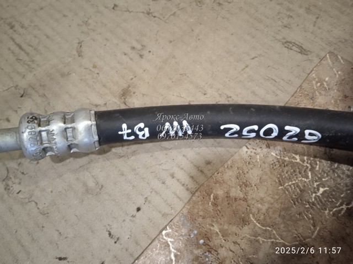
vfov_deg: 49.7
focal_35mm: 28
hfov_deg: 63.5
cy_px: 132
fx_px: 285
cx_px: 176
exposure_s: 1/14.3
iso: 1081
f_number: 2.2
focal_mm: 3.43
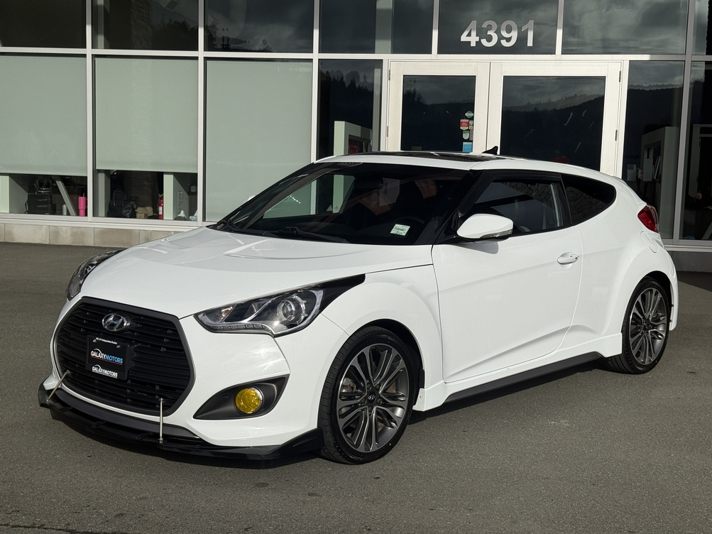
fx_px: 1008
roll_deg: -1.4
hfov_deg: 38.9
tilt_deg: -4.6
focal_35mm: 49
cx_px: 361
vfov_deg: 29.7
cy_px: 272
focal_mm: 6.76
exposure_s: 1/11364
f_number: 1.78
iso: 50
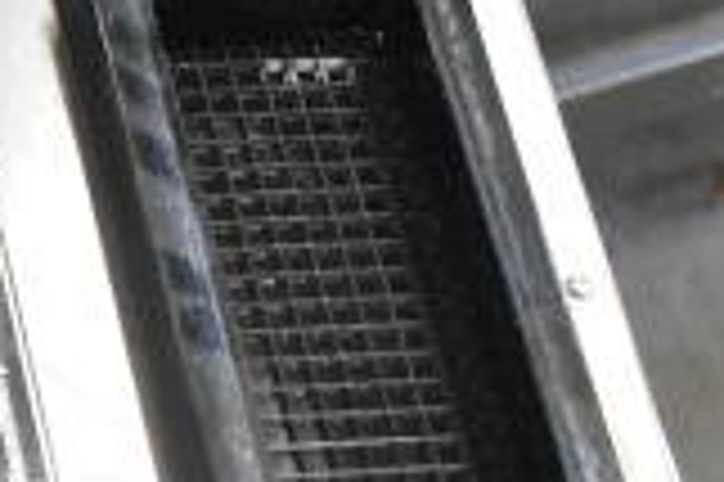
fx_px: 3313
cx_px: -382
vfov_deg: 8.3
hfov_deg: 11.9
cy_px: 336
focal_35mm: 165
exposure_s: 1/50
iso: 5000
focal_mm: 29
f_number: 4.2
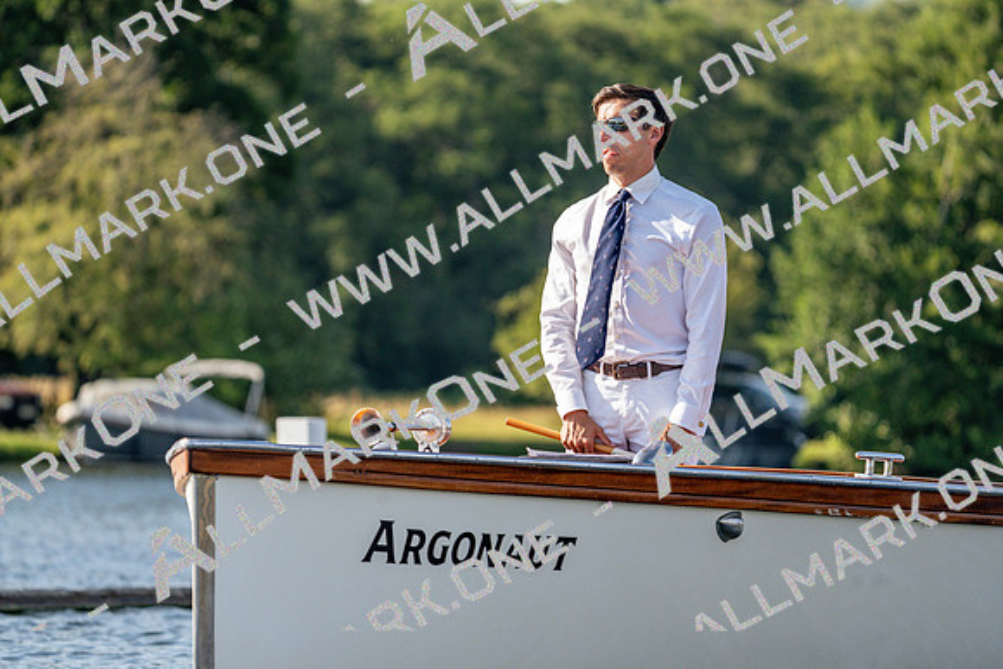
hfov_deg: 7.2
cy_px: 334
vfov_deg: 4.8
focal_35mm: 286
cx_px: 502
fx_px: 7970
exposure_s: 1/1600
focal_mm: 286
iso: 400
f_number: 5.6
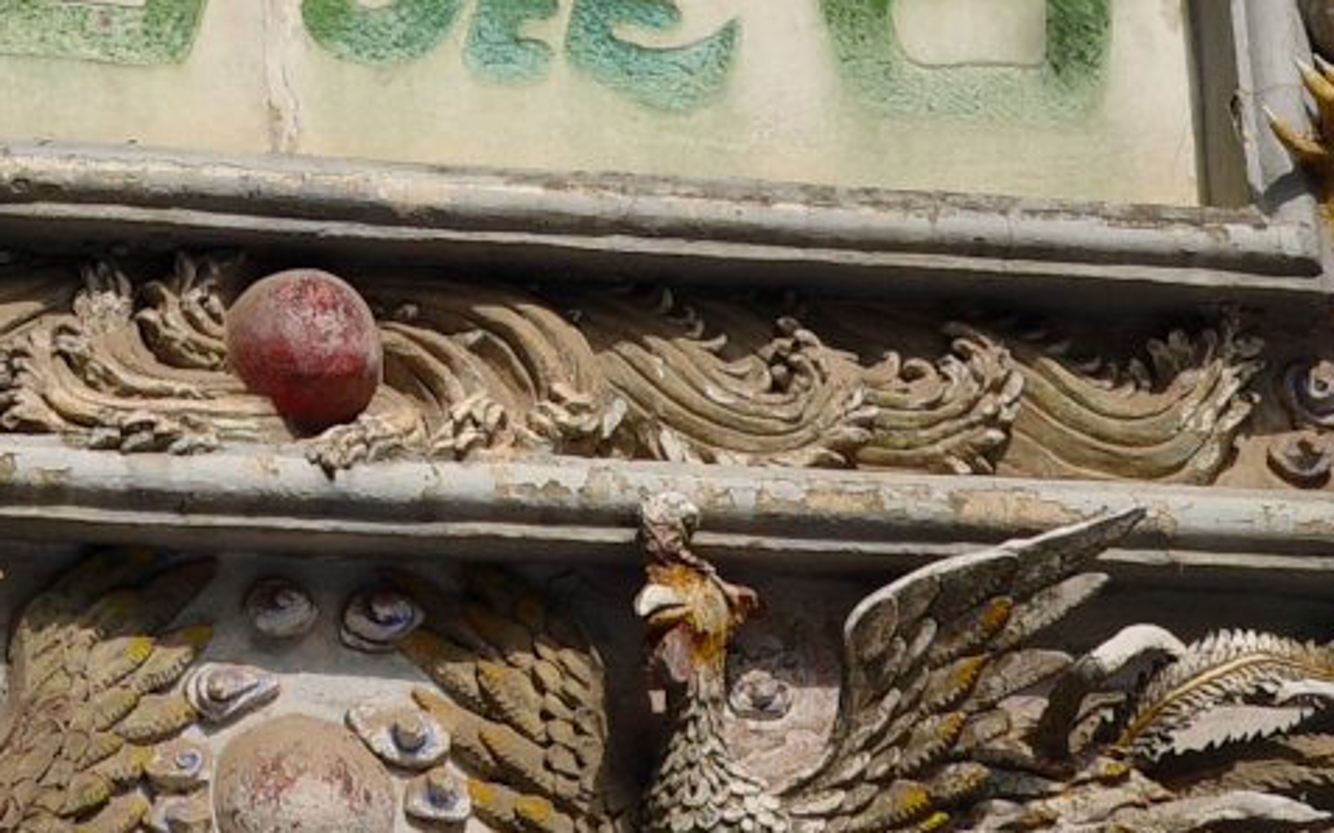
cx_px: 78
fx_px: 5962
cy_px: -763
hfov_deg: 12.6
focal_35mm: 164
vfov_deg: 7.7
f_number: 5.6
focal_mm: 26
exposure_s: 1/500
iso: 200
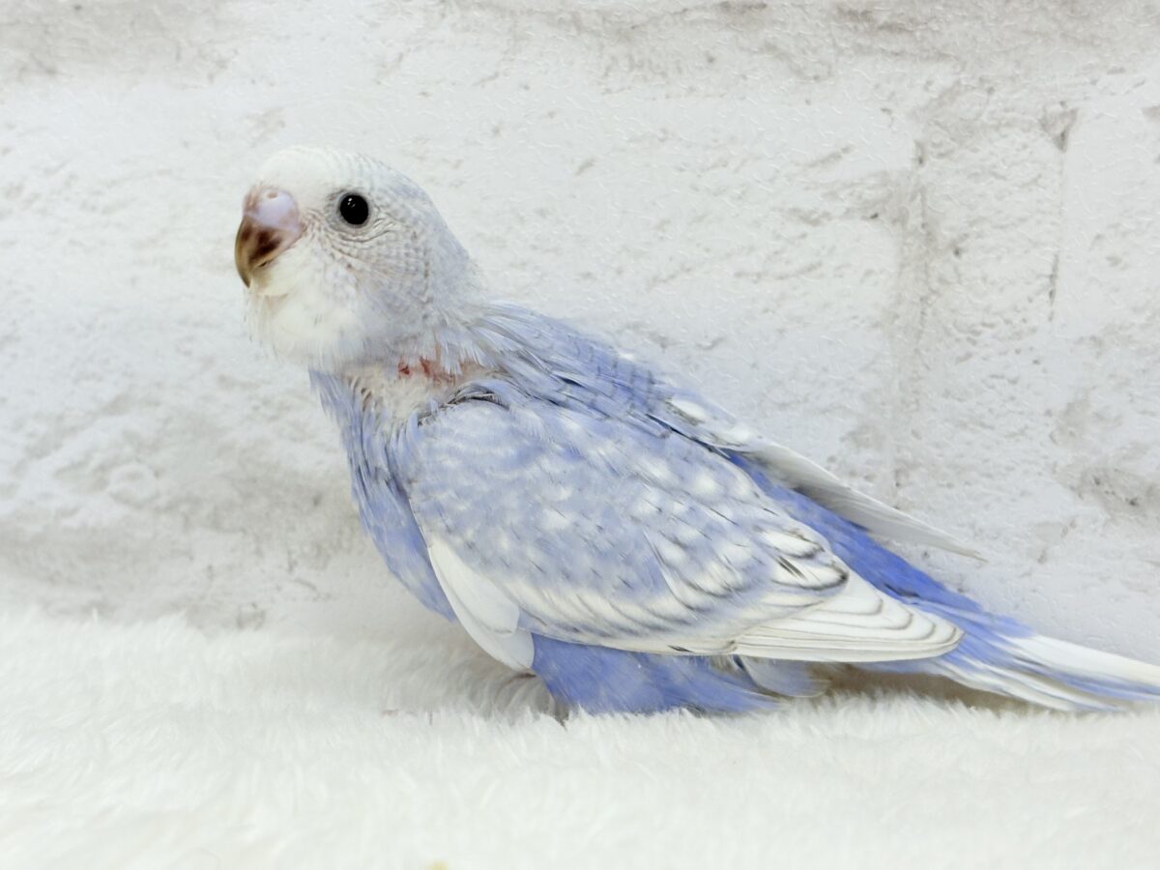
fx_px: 1743
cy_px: 435
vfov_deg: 28.0
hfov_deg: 36.8
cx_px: 580
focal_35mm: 52
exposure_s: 1/100
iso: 80
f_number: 1.6
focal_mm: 5.96
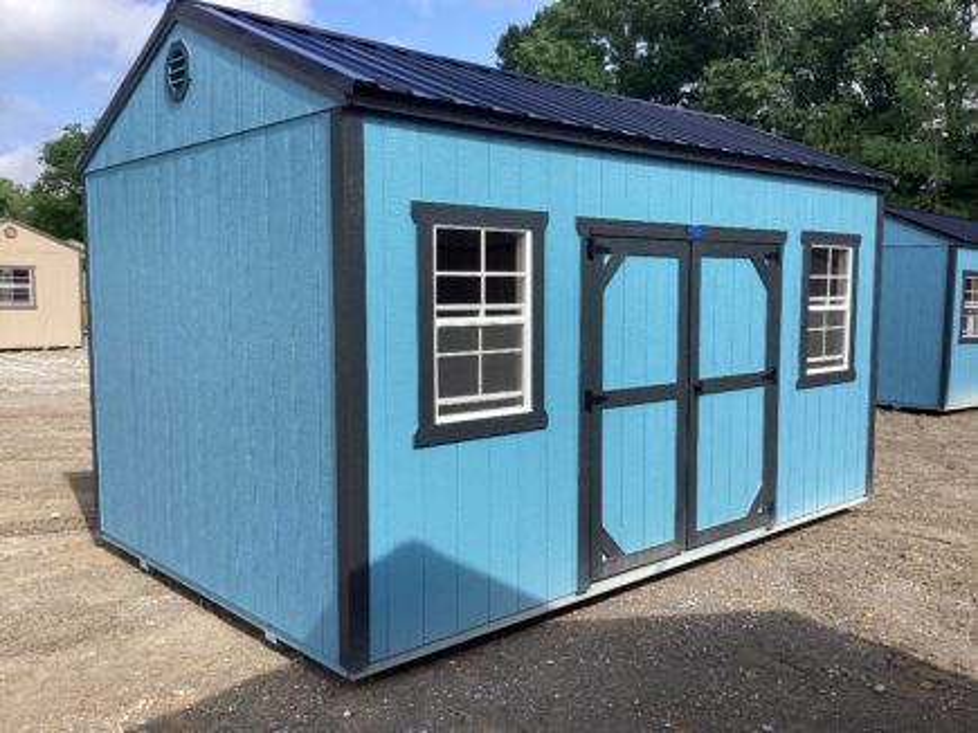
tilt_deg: -7.1
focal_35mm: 31
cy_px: 366
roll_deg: -2.1
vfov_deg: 45.4
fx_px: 876
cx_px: 489
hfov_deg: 58.4
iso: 25
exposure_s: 1/823
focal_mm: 3.3
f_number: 2.4
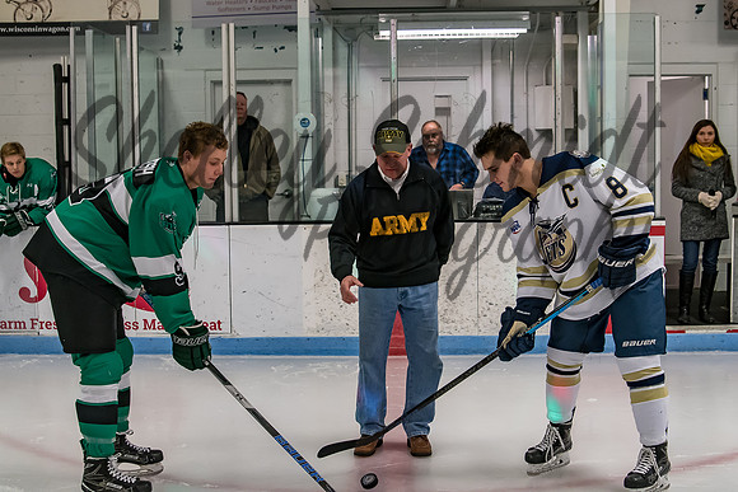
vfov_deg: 28.8
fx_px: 959
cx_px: 377
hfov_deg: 42.1
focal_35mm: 47
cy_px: 219
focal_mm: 28
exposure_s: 1/320
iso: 2000
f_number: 4.5
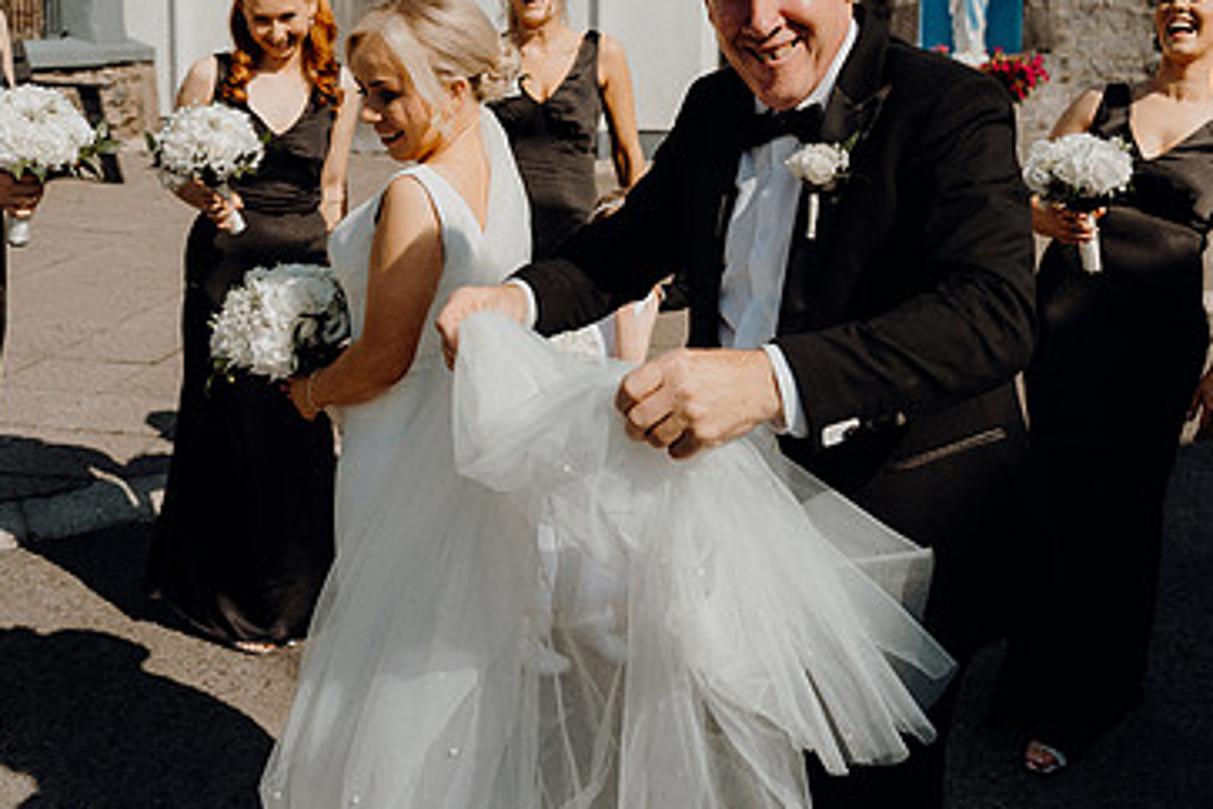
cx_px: 745
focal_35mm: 40
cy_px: 189
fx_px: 1348
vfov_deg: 32.7
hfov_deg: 48.1
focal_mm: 25
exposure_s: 1/2500
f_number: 3.2
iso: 125
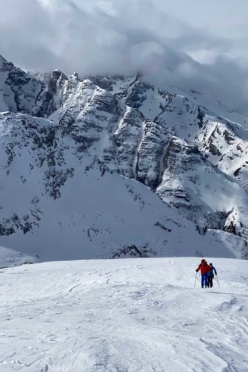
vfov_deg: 27.7
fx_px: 755
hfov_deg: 18.6
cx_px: 175
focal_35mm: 73
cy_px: 184
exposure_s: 1/7937
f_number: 2
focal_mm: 6
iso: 25
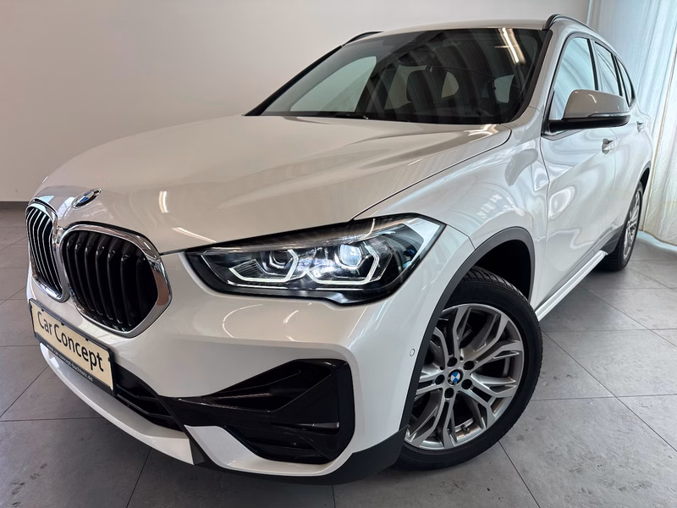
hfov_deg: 71.6
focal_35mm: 24
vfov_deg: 56.8
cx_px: 338
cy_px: 254
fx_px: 469
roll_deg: -0.9
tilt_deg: -17.8
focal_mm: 6.86
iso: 80
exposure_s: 1/100
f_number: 1.78
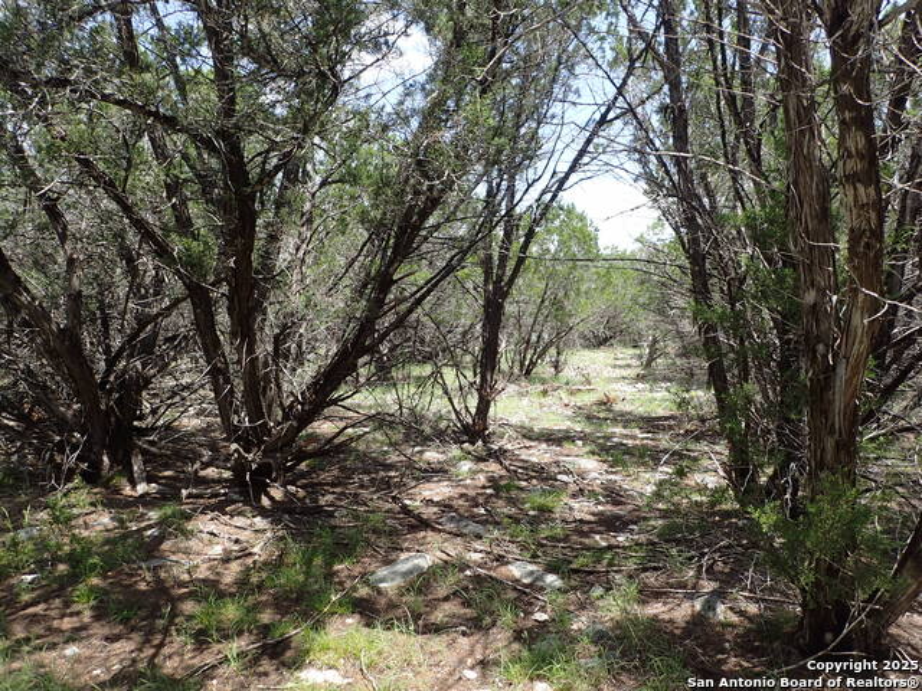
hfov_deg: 69.4
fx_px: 666
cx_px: 461
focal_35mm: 25
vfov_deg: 54.9
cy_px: 346
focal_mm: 4.5
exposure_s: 1/500
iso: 100
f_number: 2.8
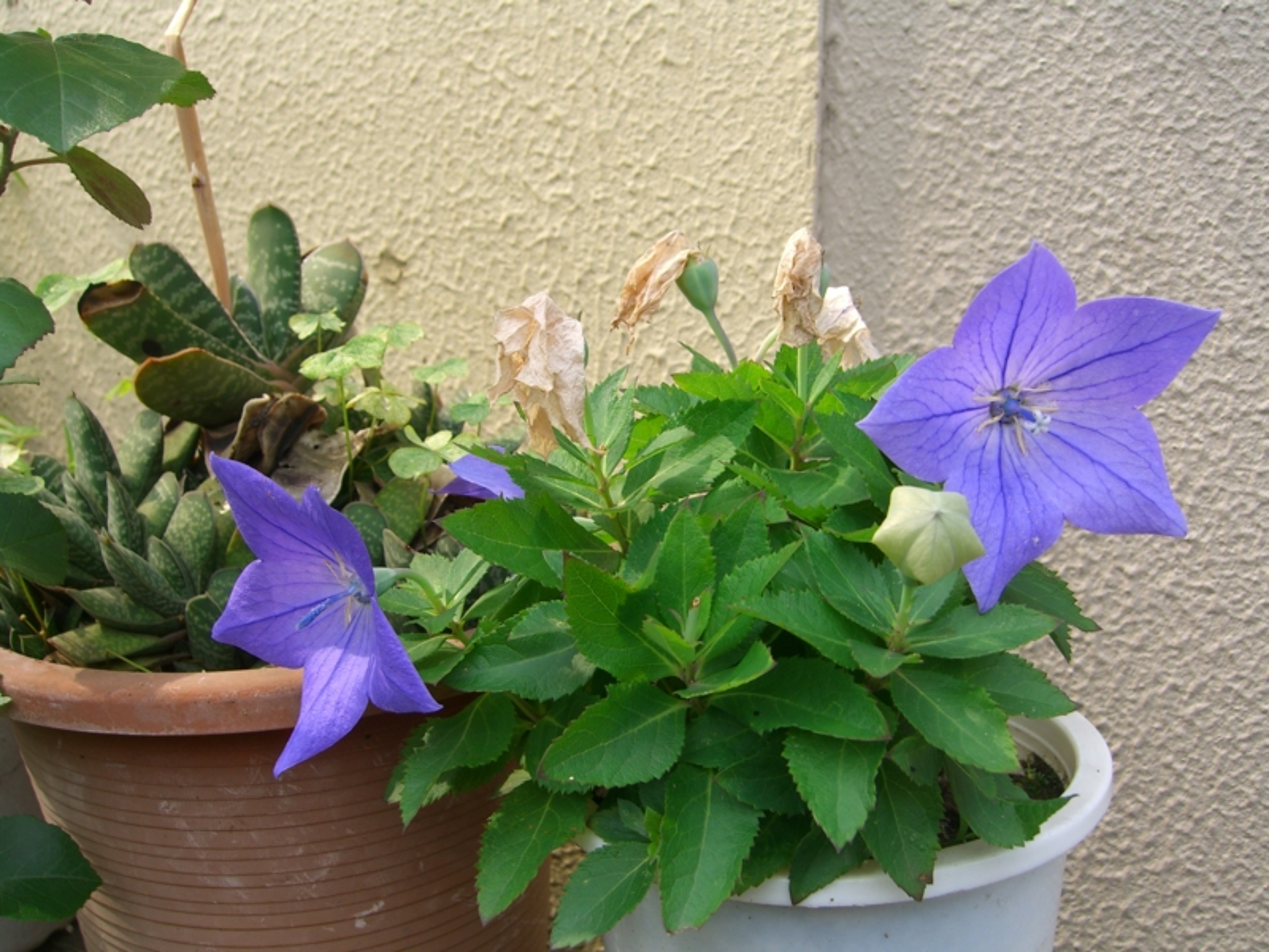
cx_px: 634
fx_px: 1393
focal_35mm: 38
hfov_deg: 49.0
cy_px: 476
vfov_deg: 37.7
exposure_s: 1/160
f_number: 4
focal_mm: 7.9
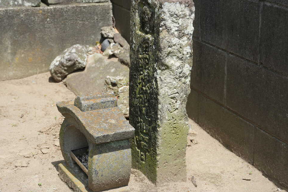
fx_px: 616
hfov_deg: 26.3
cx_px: 148
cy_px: 90
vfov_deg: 17.7
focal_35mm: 77
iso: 100
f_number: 6.3
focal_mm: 48
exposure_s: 1/250
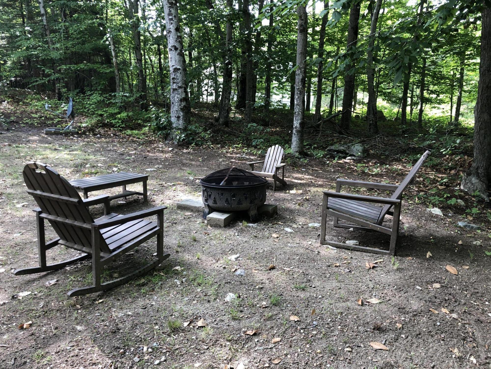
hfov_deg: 63.4
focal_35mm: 28
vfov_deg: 49.7
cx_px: 246
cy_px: 184
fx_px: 397
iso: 50
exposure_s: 1/120
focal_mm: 3.99
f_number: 1.8
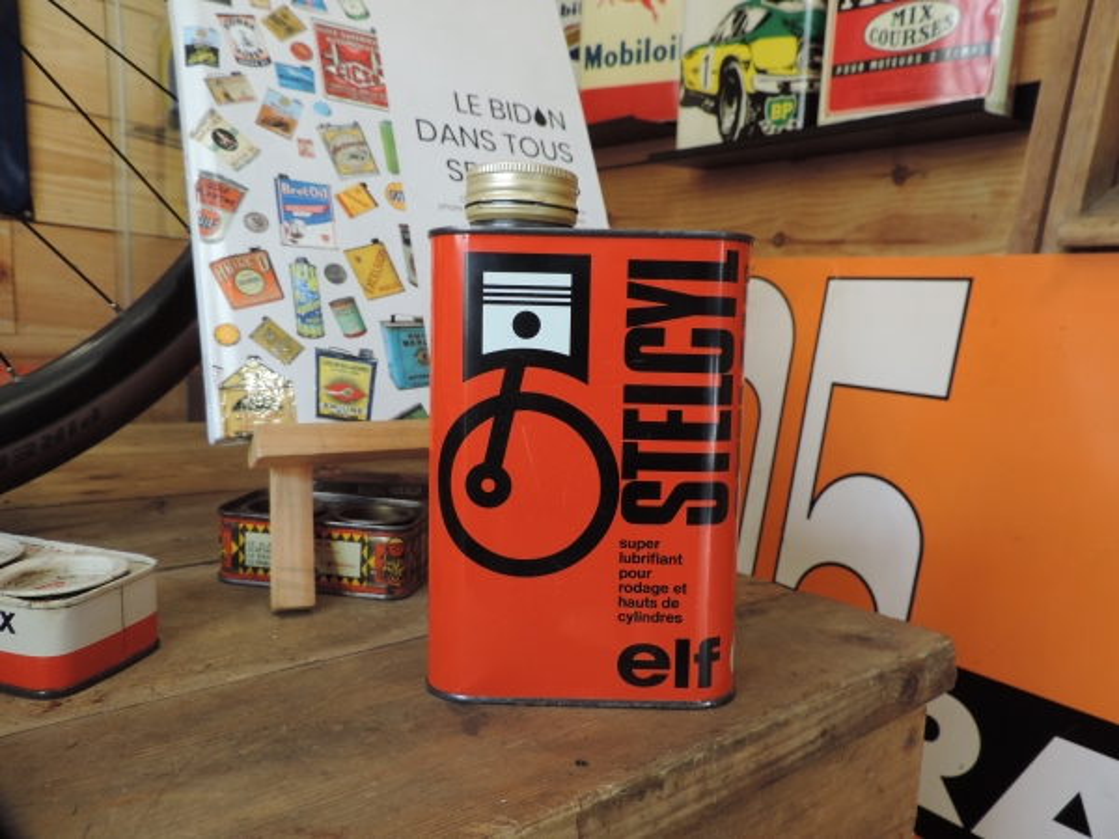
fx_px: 776
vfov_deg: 56.8
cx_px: 560
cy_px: 420
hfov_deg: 71.6
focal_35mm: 24
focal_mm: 4.3
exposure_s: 1/30
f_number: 3
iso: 200
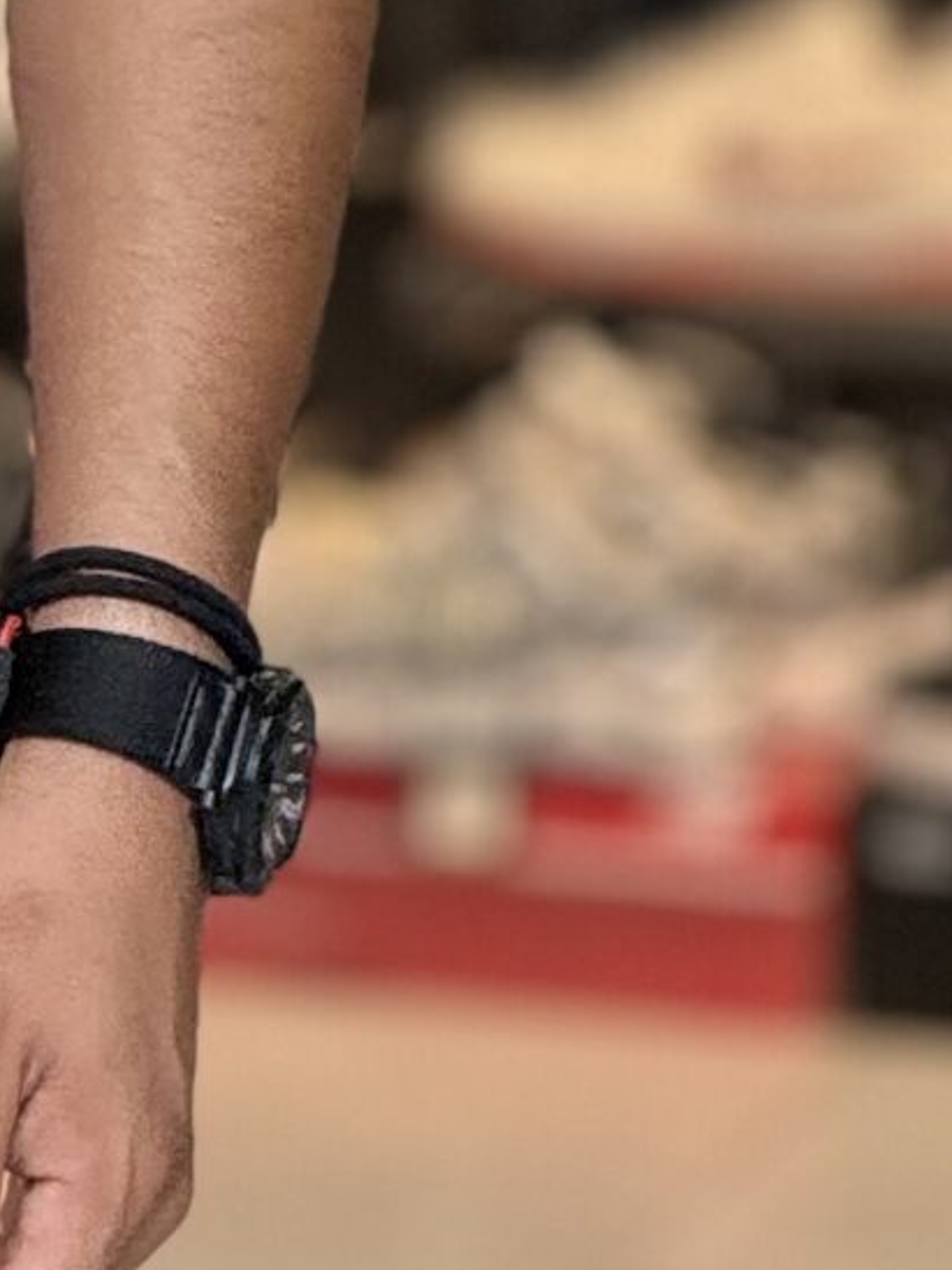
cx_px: -1047
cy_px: -1031
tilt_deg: -5.6
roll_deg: -1.2
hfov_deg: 2.6
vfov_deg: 3.5
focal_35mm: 561
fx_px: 20571
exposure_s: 1/100
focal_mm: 15.66
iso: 200
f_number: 2.8
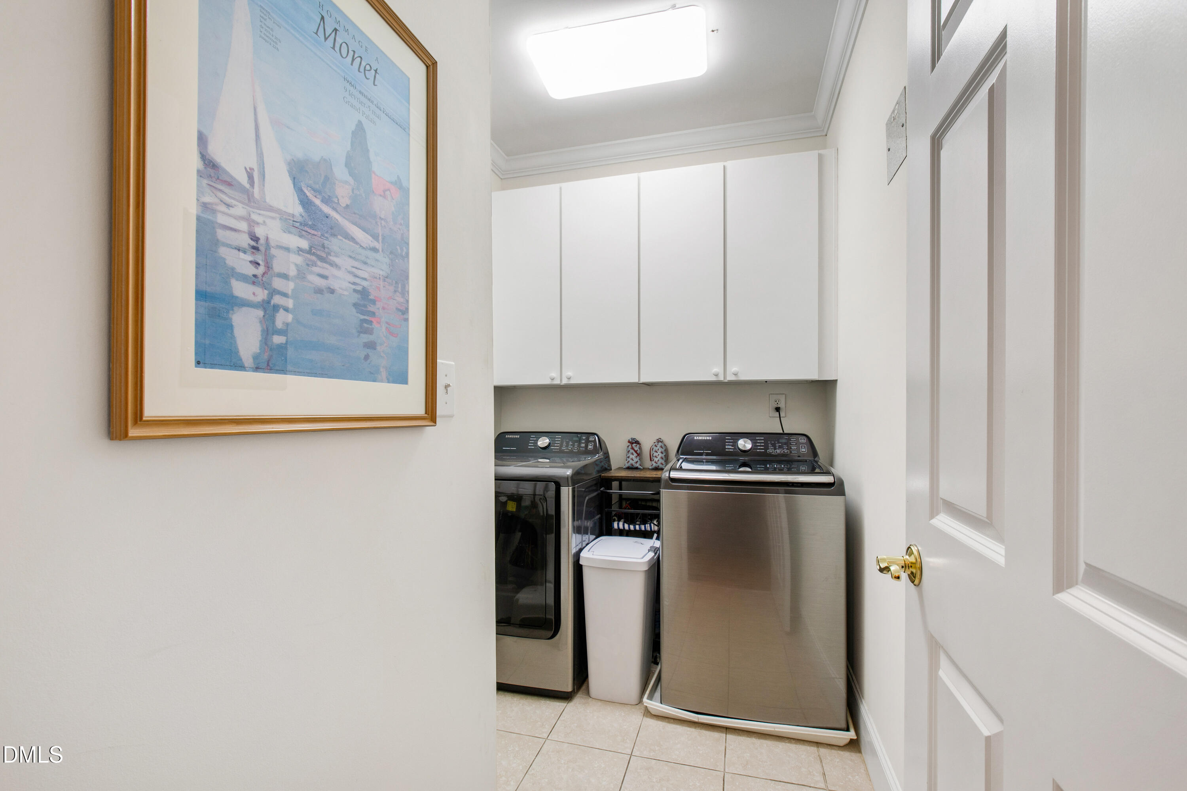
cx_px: 594
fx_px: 495
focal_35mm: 15
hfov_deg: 100.4
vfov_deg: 77.3
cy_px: 396
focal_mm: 10
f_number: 8
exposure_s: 1/3
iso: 100
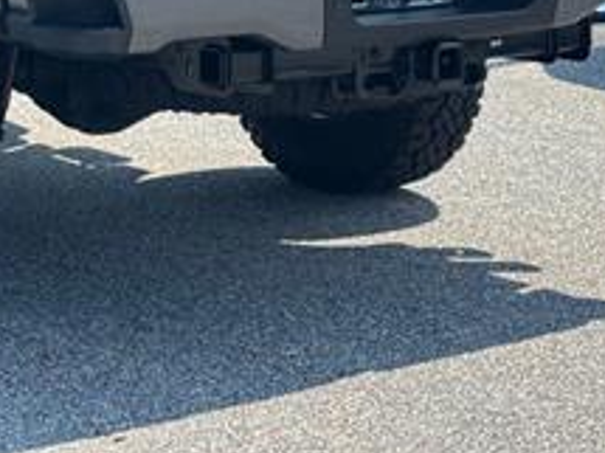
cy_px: -194
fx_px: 2498
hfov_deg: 13.6
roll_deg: +2.2
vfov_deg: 10.1
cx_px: -31
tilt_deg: +0.6
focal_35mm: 143
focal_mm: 6.76
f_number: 1.78
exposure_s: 1/1818
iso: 64
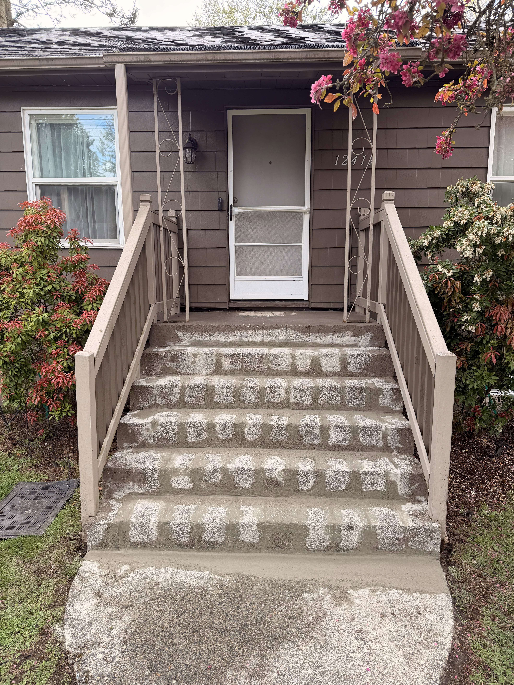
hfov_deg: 56.8
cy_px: 342
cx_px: 257
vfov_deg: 71.6
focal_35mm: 24
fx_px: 475
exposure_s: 1/580
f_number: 1.78
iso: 80
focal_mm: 6.76
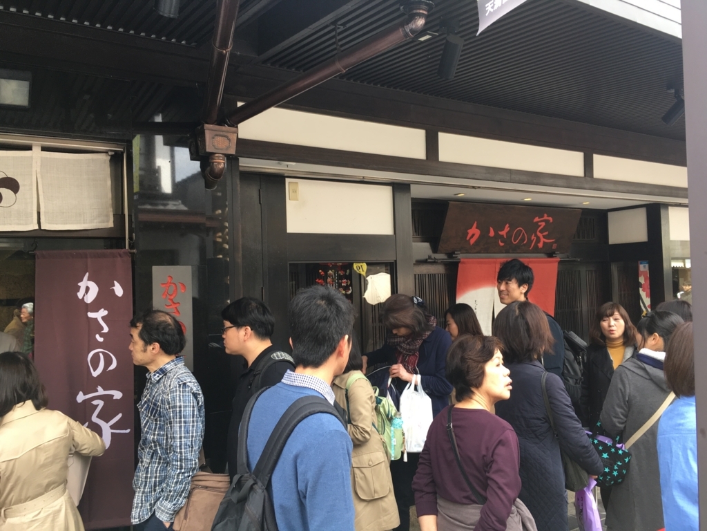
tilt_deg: +0.3
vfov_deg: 48.2
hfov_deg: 61.7
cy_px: 266
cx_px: 354
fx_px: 592
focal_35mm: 29
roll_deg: +0.9
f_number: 2.2
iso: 32
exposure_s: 1/120
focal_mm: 4.15
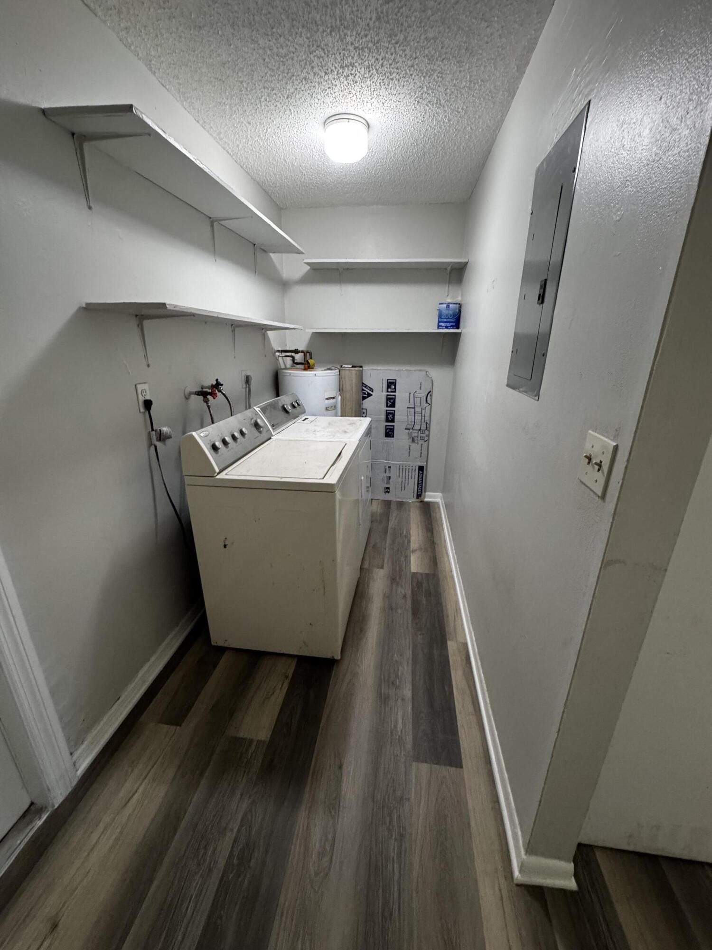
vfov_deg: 102.1
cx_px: 356
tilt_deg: -19.4
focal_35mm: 14
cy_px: 475
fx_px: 384
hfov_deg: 85.7
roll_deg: +0.0
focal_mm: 2.22
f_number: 2.2
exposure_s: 1/60
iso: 320
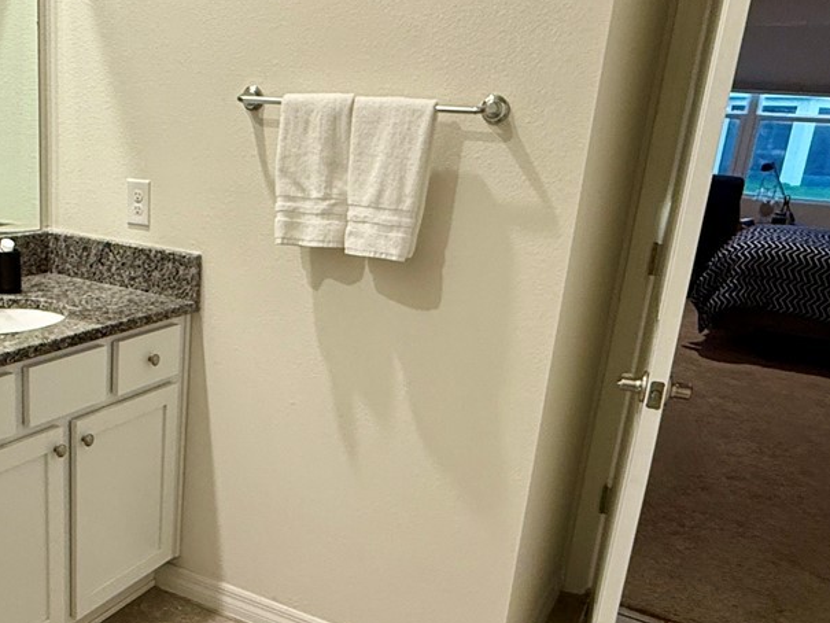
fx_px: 887
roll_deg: -3.3
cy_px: 390
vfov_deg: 38.4
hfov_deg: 48.7
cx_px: 236
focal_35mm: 37
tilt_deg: -17.8
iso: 250
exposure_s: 1/60
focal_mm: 2.22
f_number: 2.2
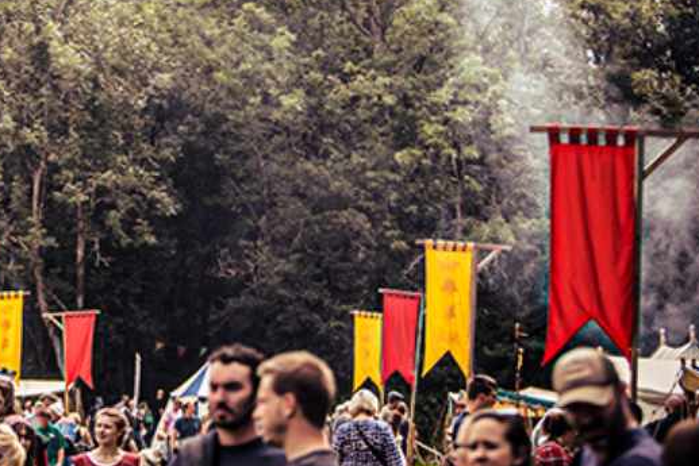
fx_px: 3729
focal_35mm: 192
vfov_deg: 7.2
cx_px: 75
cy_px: 133
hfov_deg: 10.7
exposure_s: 1/1600
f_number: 2.8
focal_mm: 90
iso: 200
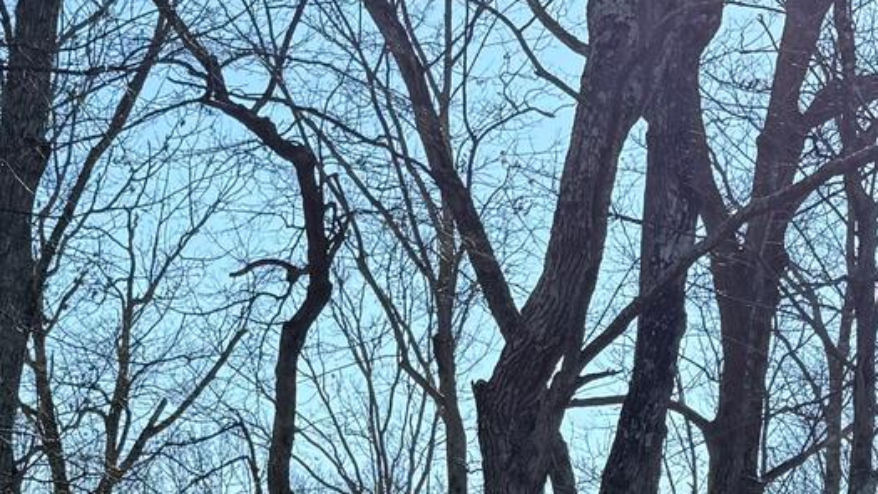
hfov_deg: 20.7
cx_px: 159
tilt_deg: -0.6
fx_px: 2374
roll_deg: -2.5
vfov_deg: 11.2
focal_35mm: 102
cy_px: 844
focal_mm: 6.76
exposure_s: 1/2611
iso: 80
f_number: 1.78
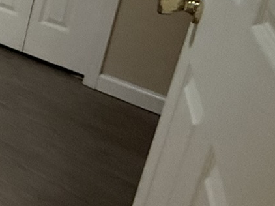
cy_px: -43
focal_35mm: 68
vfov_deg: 20.2
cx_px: -379
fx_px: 540
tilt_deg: -15.7
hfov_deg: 15.4
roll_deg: -0.4
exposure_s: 1/40
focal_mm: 2.22
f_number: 2.2
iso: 1250
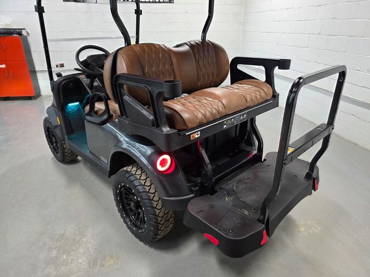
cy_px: 138
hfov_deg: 73.9
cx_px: 185
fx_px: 246
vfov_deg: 58.9
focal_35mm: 23
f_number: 1.7
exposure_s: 1/120
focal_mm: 6.3
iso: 160
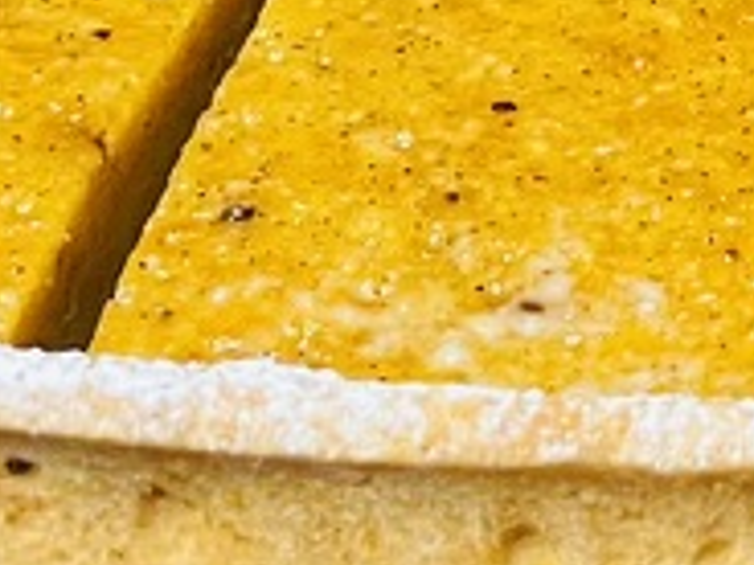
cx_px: 1078
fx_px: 6295
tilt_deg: -33.3
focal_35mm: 289
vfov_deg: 5.1
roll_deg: -0.4
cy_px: -82
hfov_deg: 6.8
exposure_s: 1/50
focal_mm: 6
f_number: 2
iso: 160
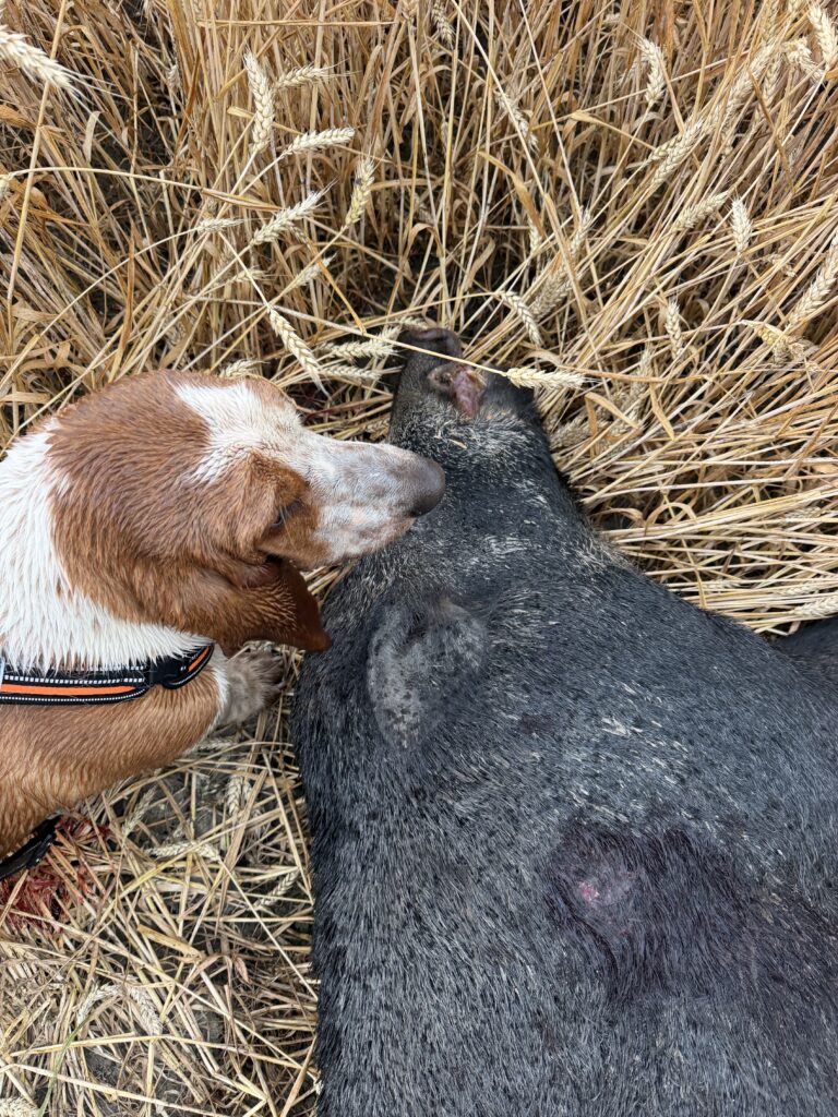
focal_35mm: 24
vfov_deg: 71.6
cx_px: 419
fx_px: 775
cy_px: 558
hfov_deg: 56.8
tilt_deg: -73.0
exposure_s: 1/121
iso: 200
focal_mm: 6.76
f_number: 1.78
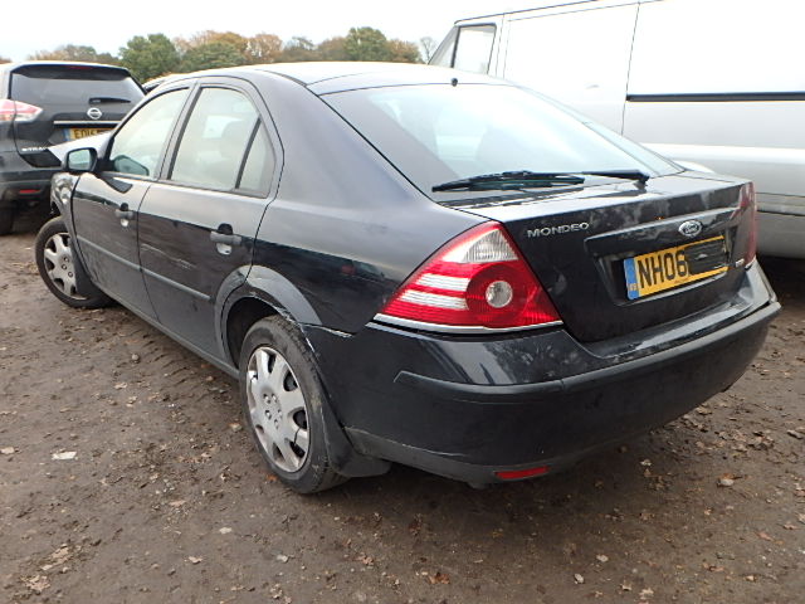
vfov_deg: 45.4
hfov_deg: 58.4
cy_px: 302
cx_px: 402
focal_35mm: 31
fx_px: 721
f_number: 4.7
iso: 200
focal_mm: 5.6
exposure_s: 1/40
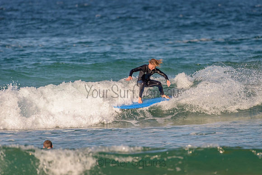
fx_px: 4465
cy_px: 75
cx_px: 161
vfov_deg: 2.2
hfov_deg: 3.4
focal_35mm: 613
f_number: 5.6
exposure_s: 1/2000
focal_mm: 500
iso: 140
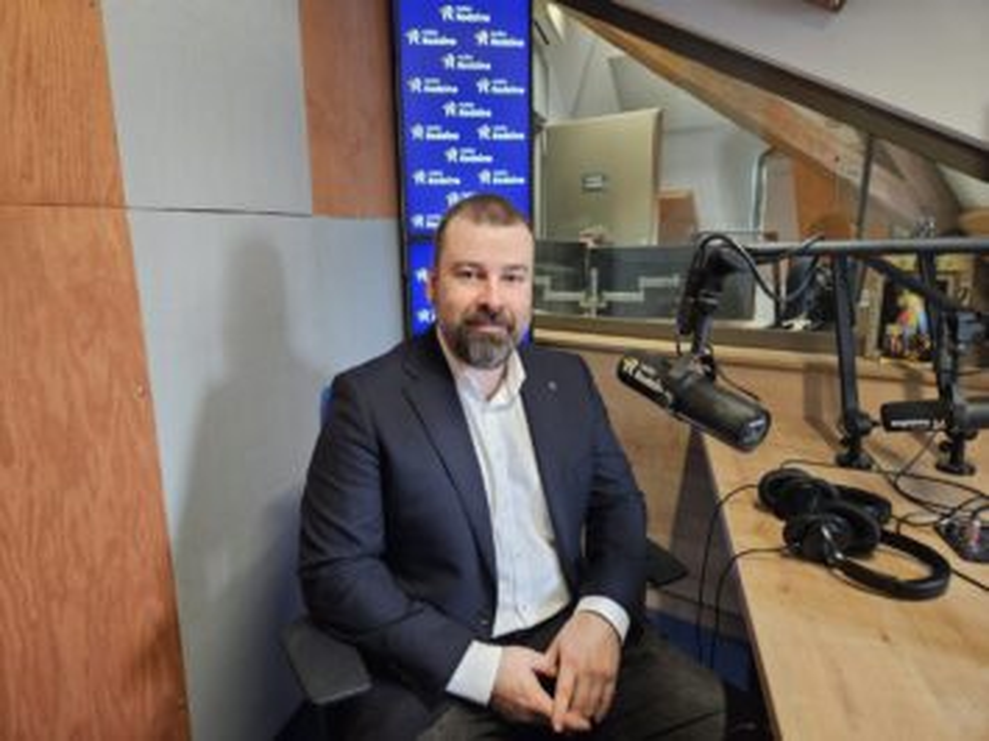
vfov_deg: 58.9
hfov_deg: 73.9
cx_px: 494
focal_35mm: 23
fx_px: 657
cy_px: 370
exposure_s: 1/50
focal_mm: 5.4
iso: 500
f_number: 1.8
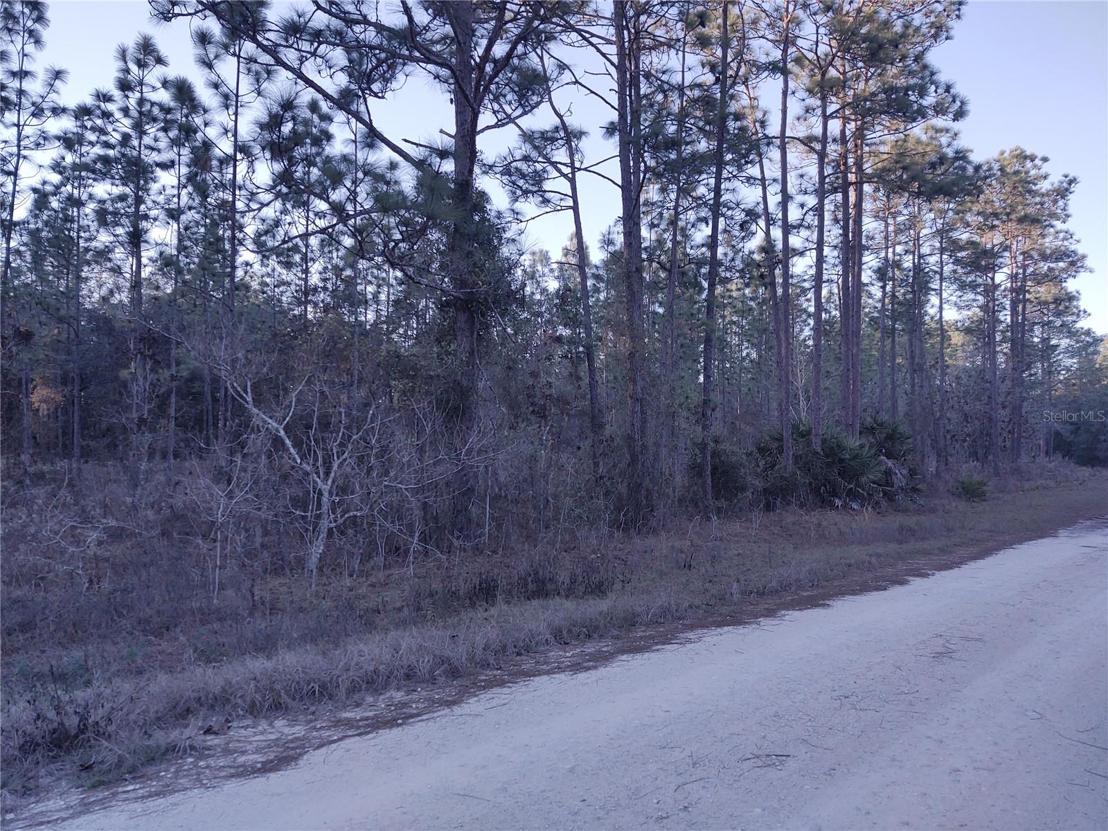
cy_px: 416
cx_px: 554
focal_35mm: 27
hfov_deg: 65.3
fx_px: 864
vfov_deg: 51.4
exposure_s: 1/653
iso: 100
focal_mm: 4.75
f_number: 1.7
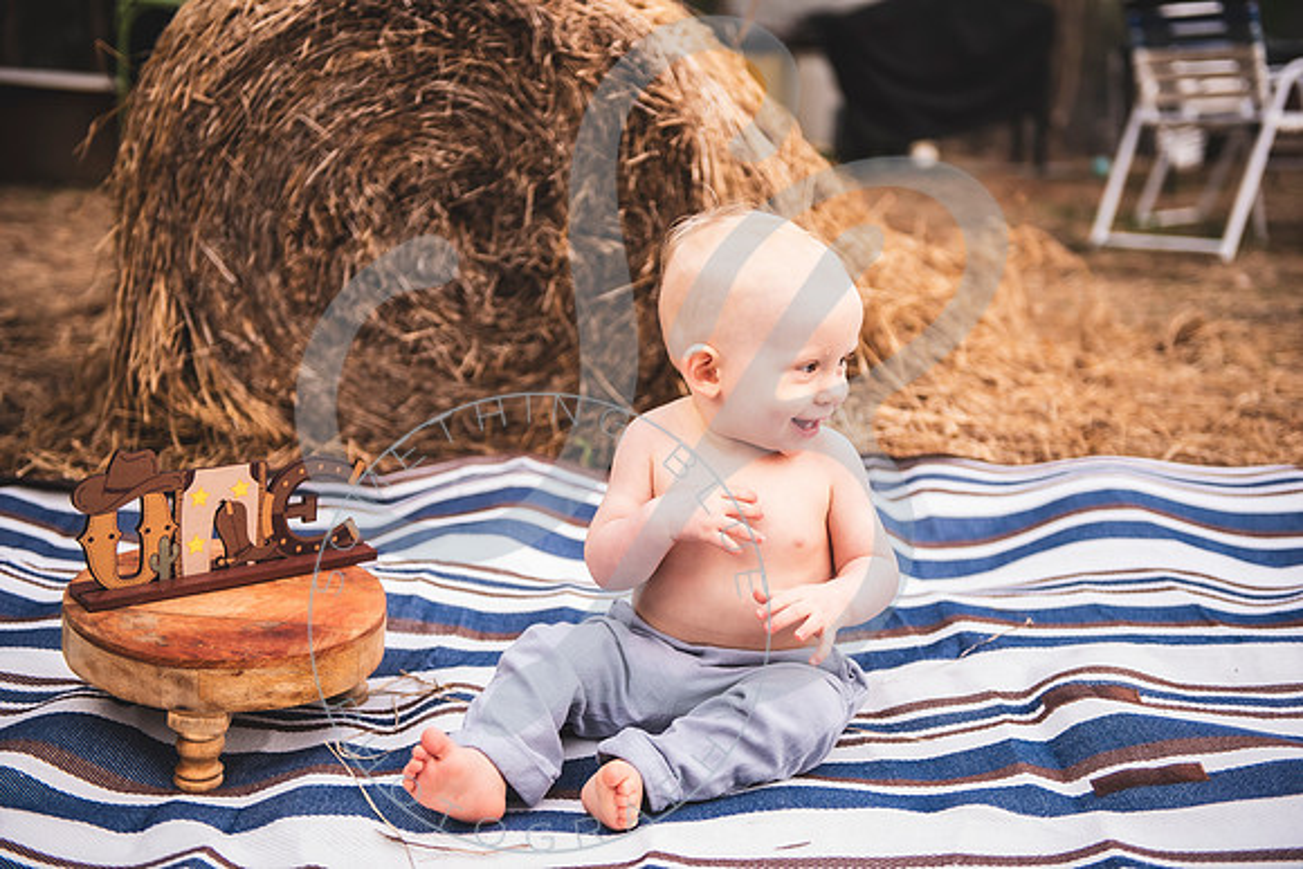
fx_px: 1810
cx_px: 652
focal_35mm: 50
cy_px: 434
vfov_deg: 27.0
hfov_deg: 39.6
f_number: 2.8
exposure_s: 1/250
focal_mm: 50
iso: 400
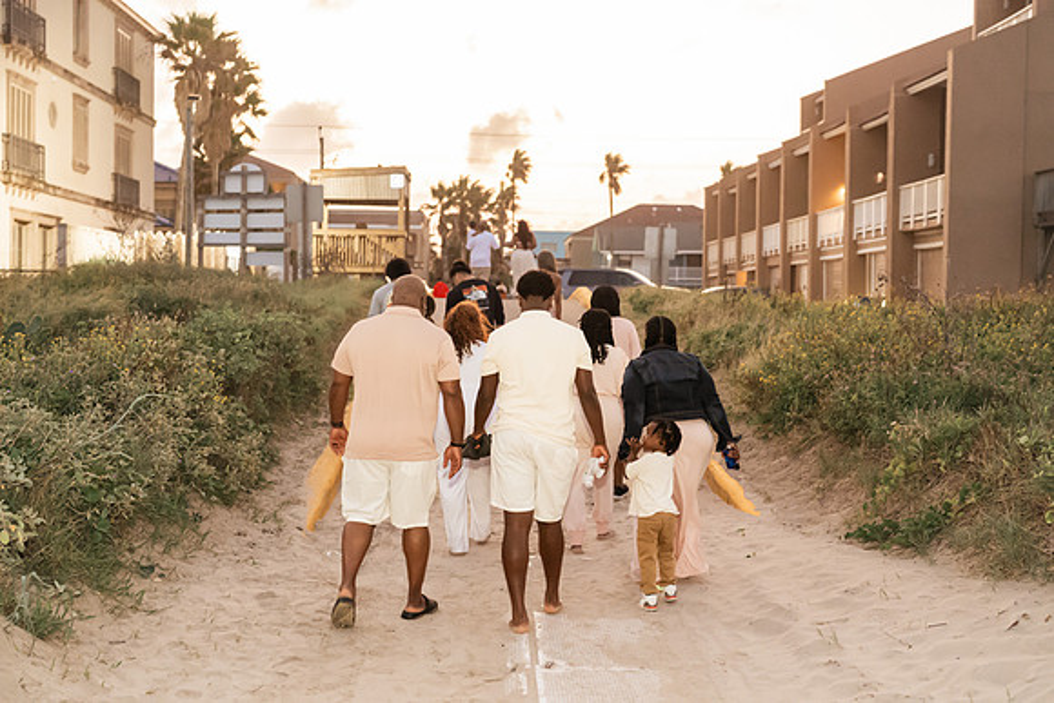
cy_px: 352
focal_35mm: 50
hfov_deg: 39.6
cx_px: 527
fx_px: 1464
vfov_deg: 27.0
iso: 6400
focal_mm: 50
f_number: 2.8
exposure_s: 1/200
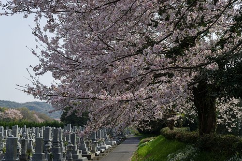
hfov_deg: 42.8
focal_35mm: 46
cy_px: 80
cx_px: 121
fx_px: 309
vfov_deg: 29.2
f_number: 8
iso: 200
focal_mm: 30
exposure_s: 1/250
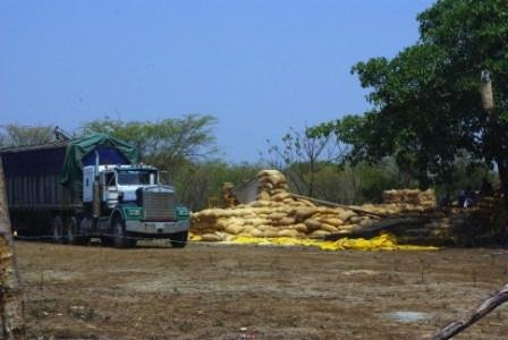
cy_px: 170
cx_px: 254
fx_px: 1159
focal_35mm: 82
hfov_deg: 24.7
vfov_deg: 16.7
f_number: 16
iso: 200
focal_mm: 55
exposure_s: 1/500
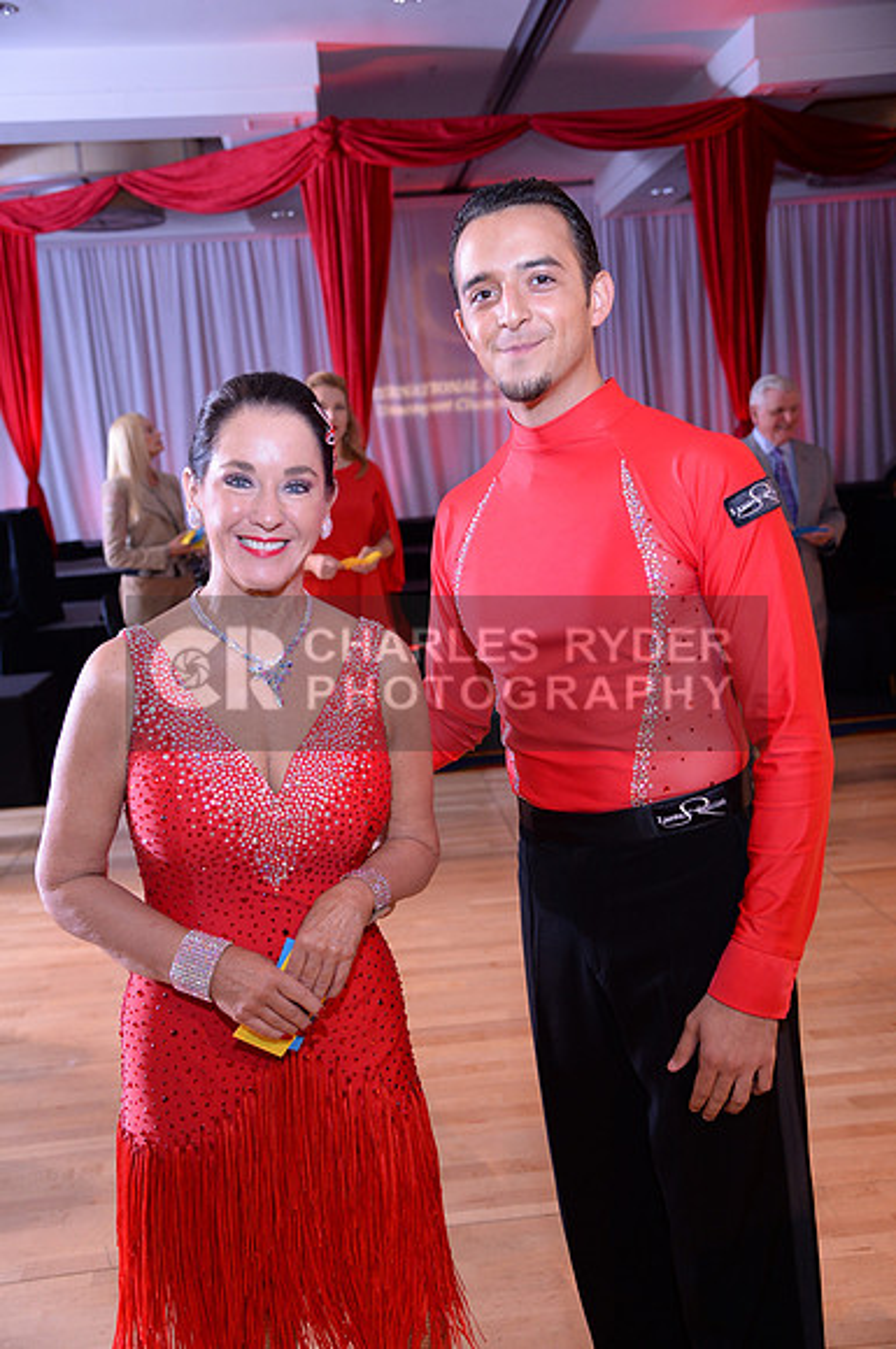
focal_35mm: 38
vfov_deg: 50.8
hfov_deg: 35.0
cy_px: 674
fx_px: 1423
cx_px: 448
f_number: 4.5
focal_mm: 38
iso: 1250
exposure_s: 1/250
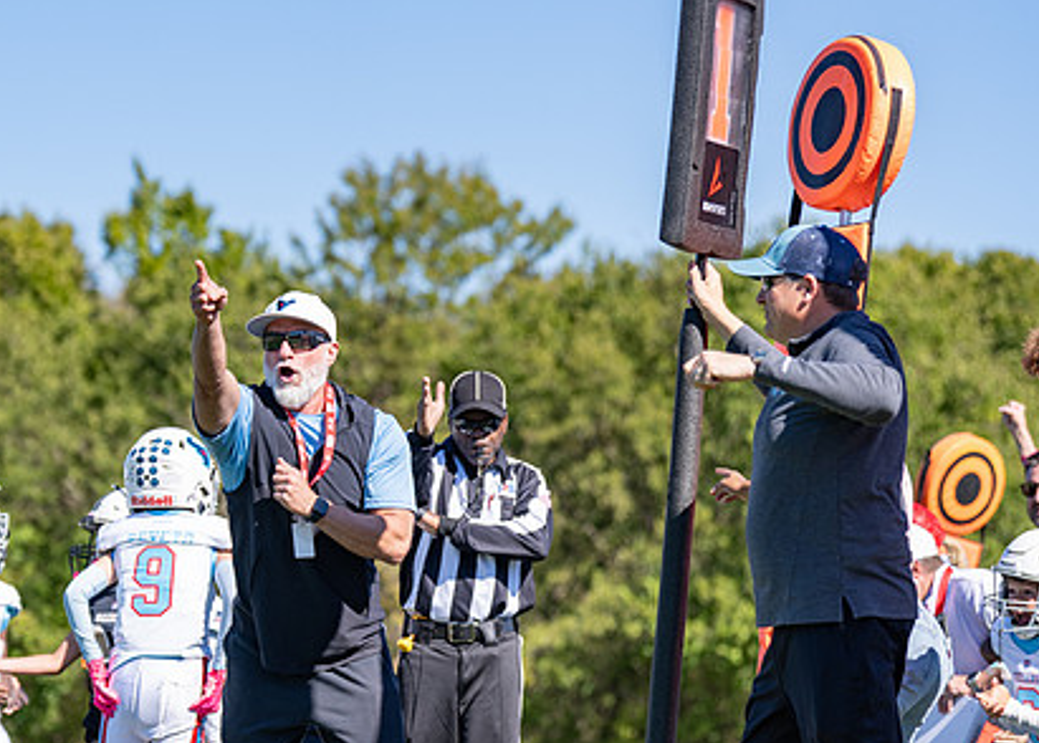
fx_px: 4783
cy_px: 433
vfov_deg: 8.9
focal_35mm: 162
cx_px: 350
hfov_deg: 12.4
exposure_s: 1/1600
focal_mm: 99
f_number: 2.8
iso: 100
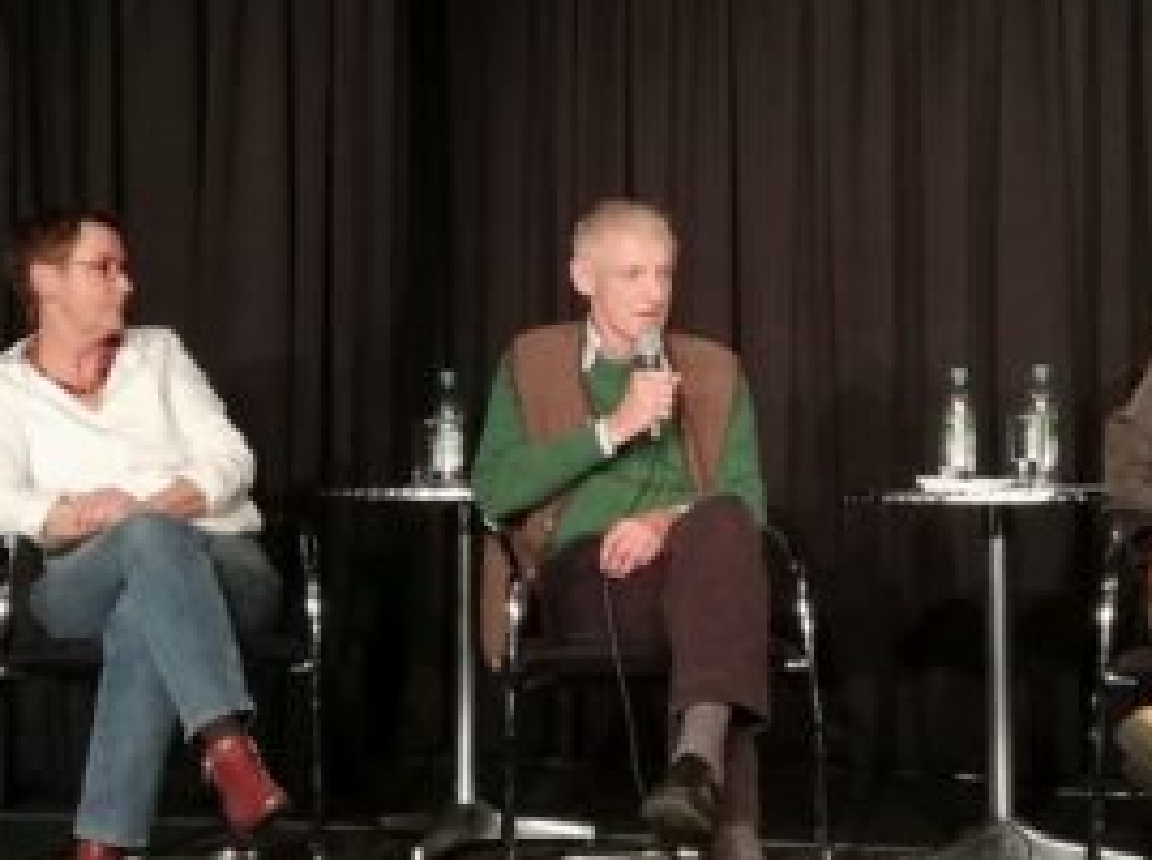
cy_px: 419
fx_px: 2326
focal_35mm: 70
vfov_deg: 21.0
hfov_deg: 27.8
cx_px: 664
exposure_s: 1/16.7
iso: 640
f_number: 2.2
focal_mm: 3.81
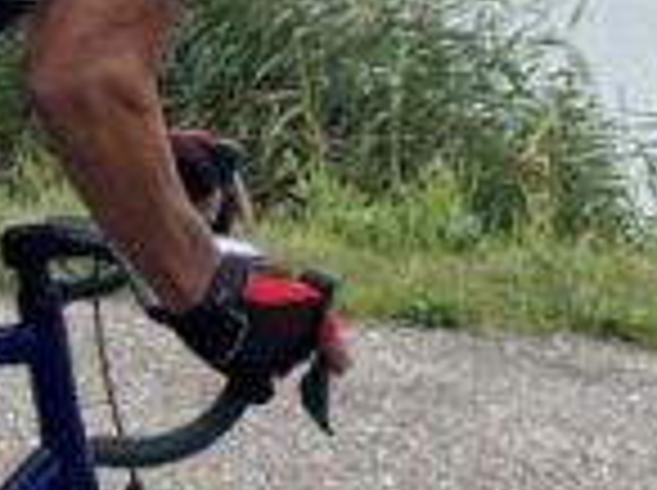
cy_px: 130
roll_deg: -1.1
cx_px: -144
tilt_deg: -10.5
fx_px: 2160
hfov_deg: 16.5
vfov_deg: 12.9
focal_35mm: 114
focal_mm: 4.2
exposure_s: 1/1125
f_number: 1.6
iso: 32
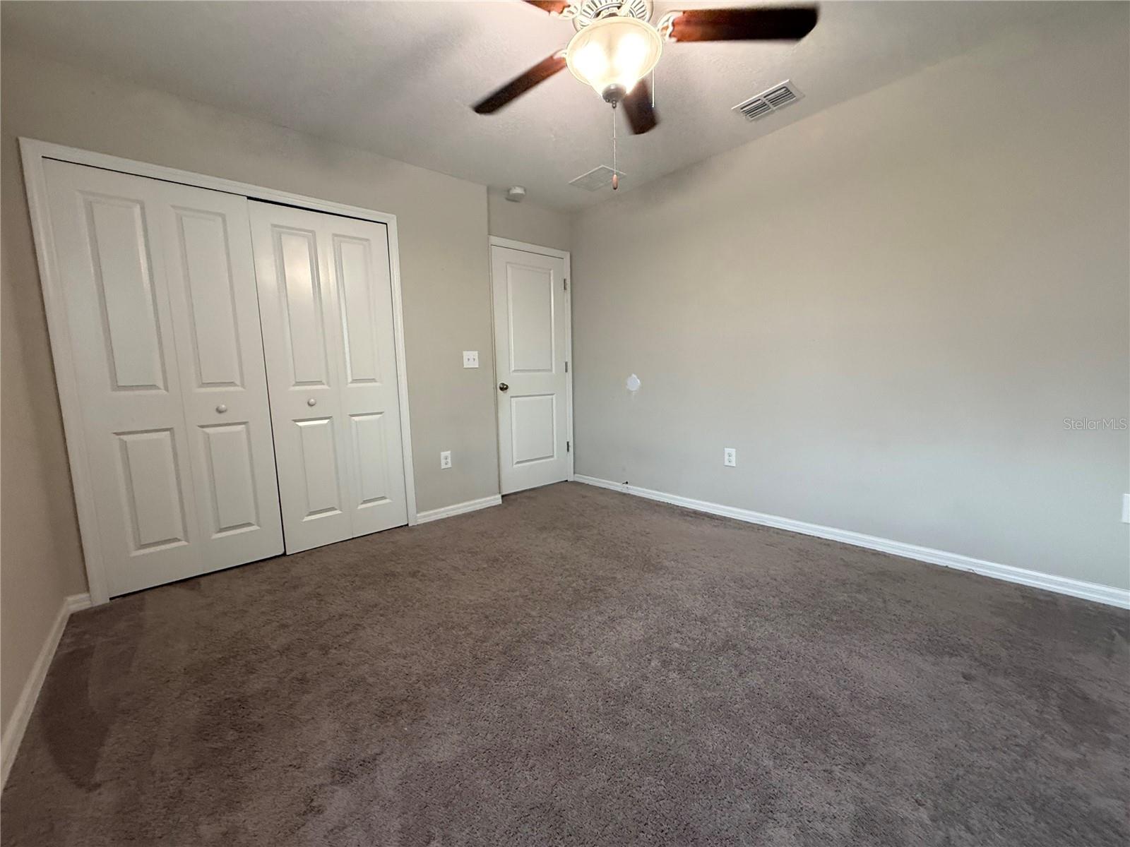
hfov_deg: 102.1
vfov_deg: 85.7
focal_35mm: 14
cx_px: 565
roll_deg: +1.3
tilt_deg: -6.6
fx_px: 457
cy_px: 424
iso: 400
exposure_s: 1/60
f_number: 2.2
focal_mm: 2.22
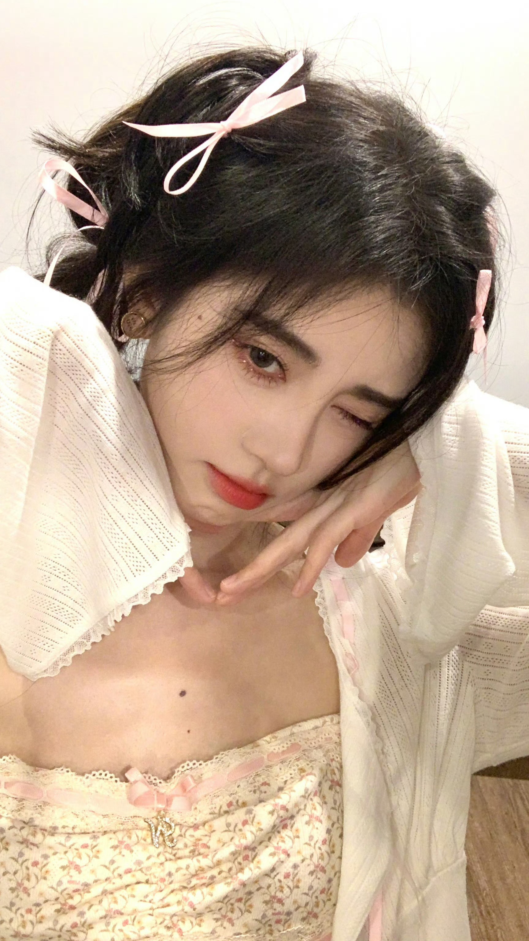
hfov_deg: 33.7
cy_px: 470
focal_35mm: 35
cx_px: 281
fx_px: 873
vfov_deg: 56.6
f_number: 2.2
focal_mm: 2.87
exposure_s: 1/25
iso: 400
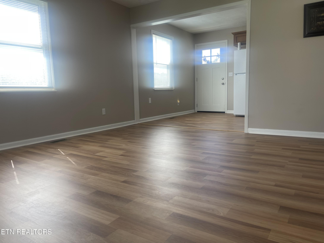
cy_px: 122
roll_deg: +1.2
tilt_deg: -8.2
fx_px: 234
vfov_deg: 54.9
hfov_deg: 69.4
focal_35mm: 25
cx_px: 162
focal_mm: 5.1
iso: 32
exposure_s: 1/120
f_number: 1.6
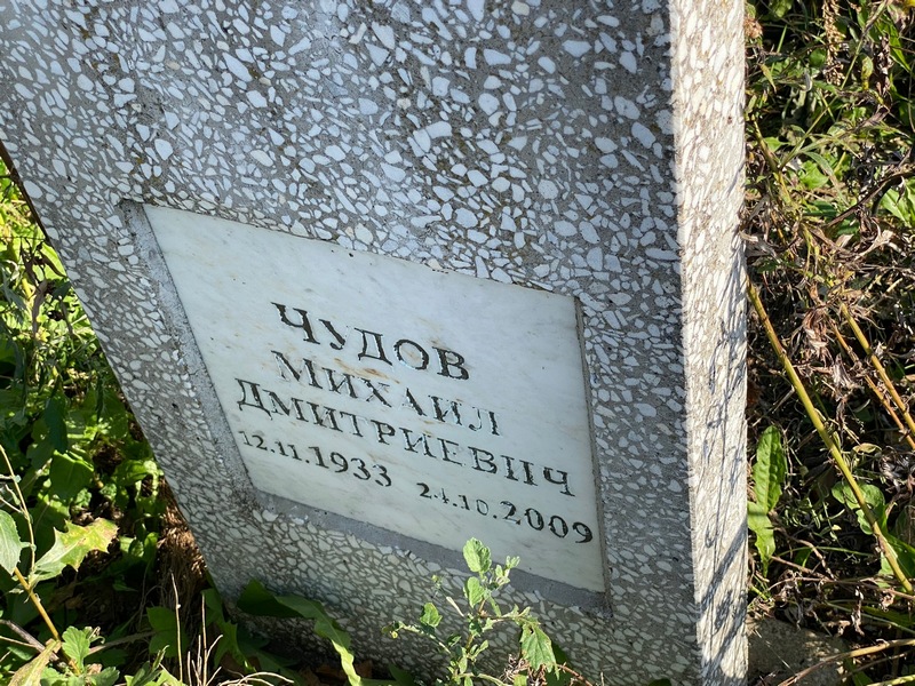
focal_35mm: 52
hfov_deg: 36.8
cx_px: 458
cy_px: 343
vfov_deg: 28.0
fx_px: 1375
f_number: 2
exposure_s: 1/527
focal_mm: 6
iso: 20
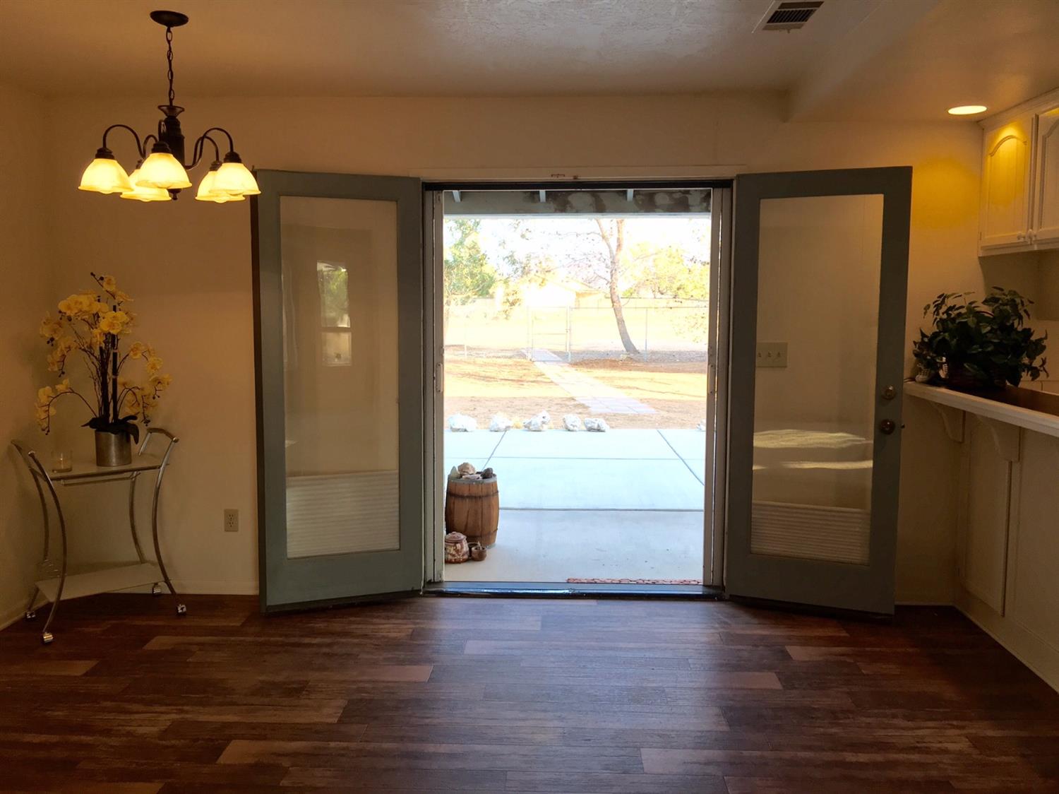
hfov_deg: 61.7
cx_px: 530
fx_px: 887
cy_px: 397
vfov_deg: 48.2
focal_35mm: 29
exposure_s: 1/120
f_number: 2.2
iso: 40
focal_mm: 4.15
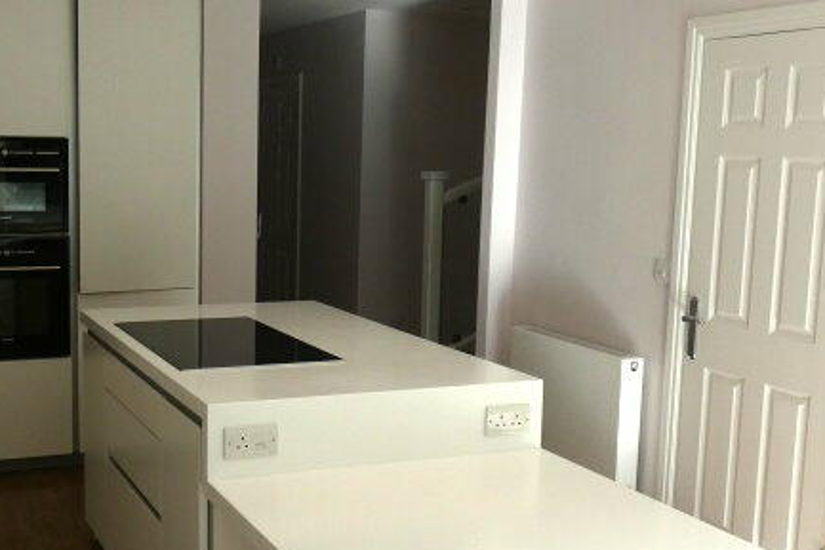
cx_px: 289
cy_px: 303
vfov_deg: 28.7
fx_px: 1077
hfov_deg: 41.5
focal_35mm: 47
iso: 80
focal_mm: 3.6
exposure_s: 1/400
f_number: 2.8
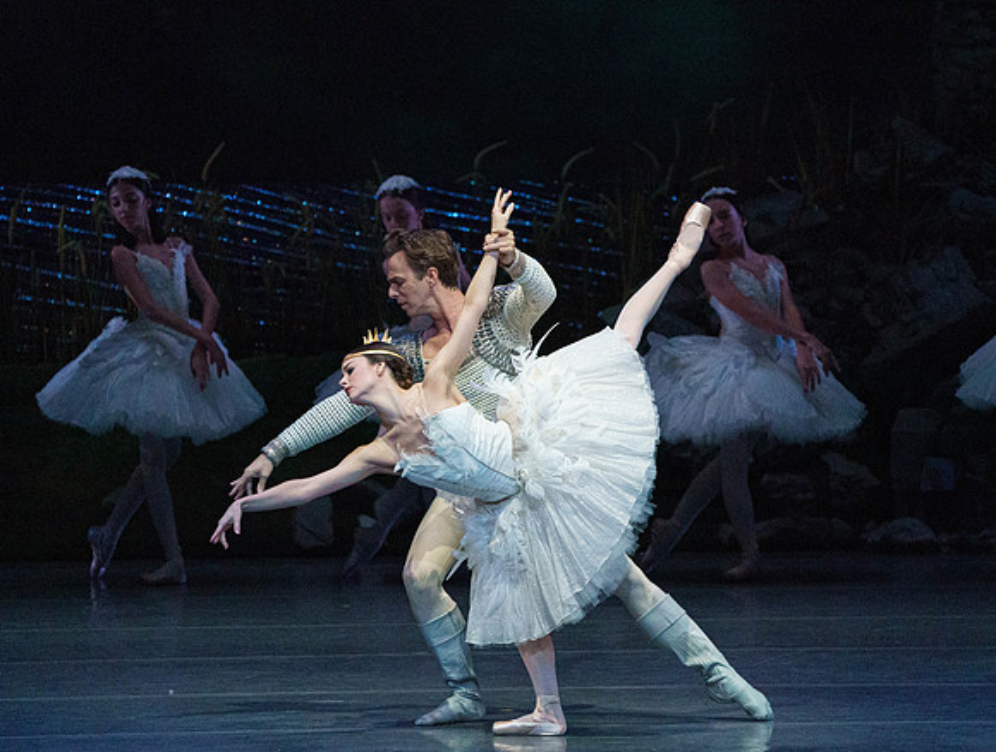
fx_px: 12253
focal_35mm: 425
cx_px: 516
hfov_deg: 4.7
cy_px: 364
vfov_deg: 3.5
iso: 8000
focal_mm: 358
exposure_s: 1/320
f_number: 5.6
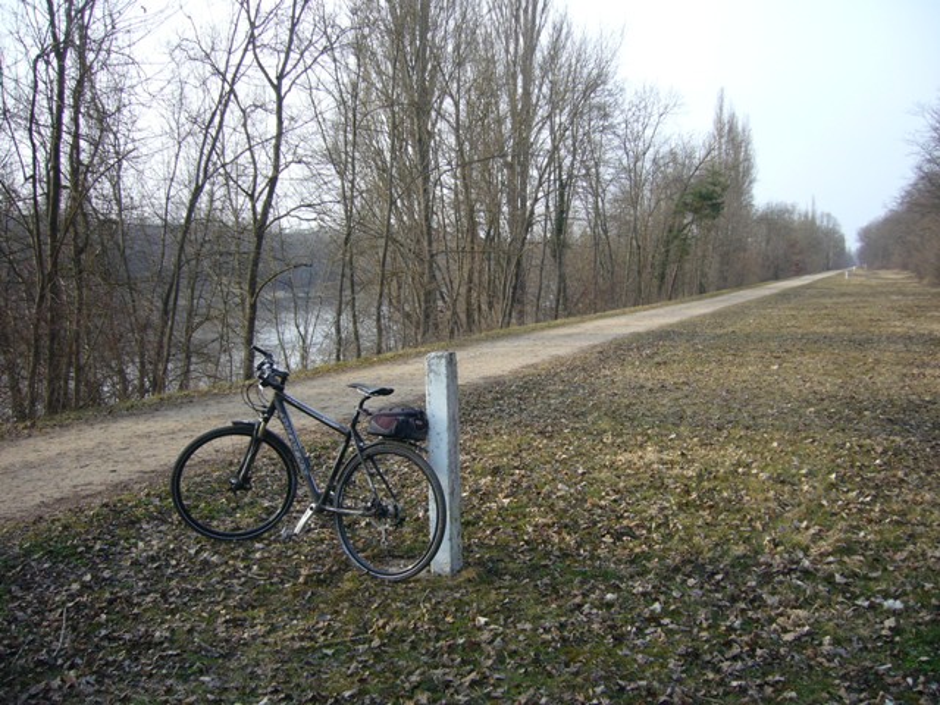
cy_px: 352
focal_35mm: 35
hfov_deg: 52.6
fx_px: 950
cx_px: 470
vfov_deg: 40.7
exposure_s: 1/400
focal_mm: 5.8
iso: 100
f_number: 2.8
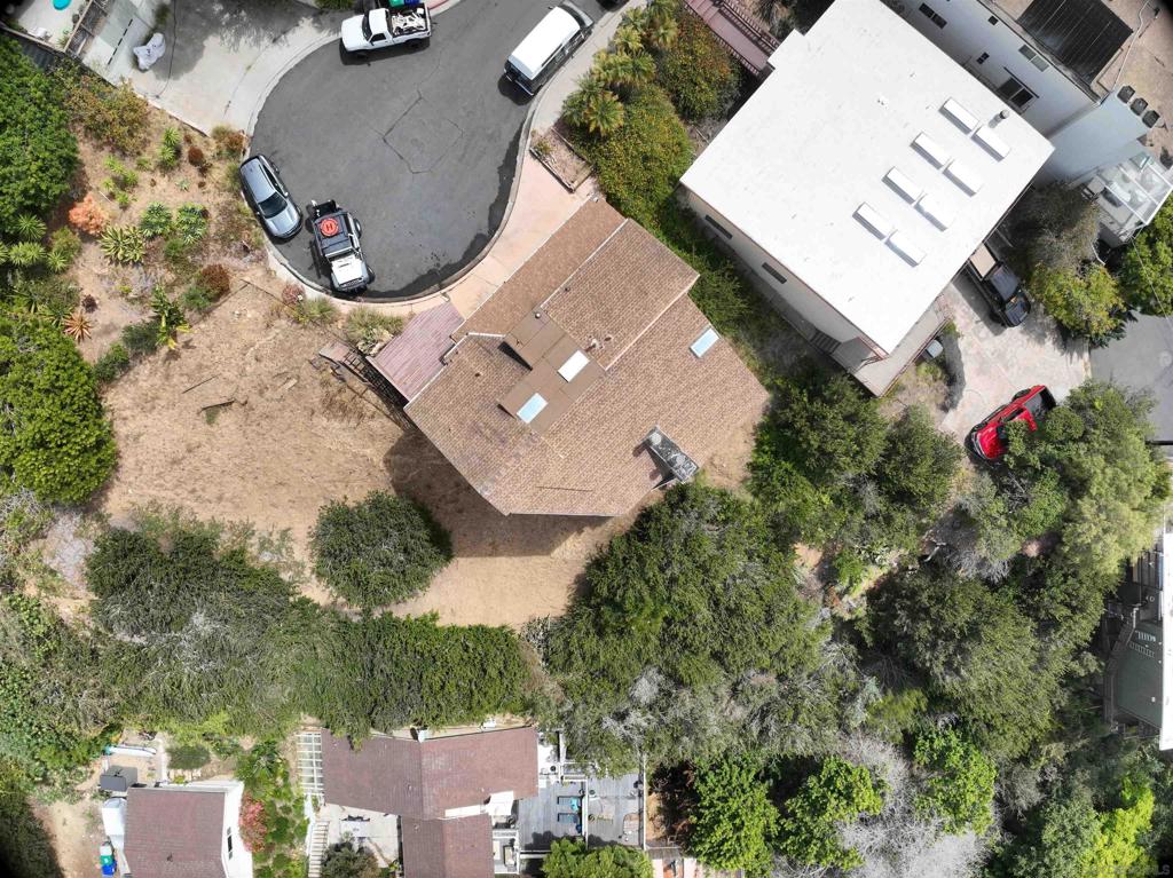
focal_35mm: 24
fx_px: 813
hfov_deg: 71.6
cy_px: 439
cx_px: 586
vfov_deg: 56.8
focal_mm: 12.29
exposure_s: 1/2000
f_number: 4
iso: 110
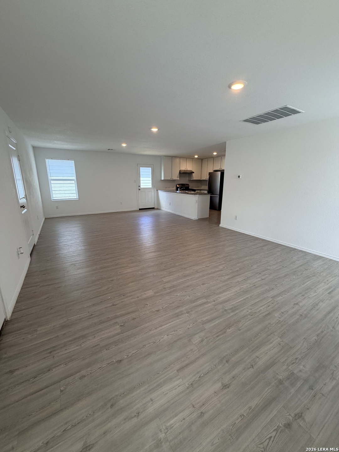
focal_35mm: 14
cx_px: 170
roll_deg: -0.7
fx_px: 183
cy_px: 226
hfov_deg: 85.7
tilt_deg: -14.4
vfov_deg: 102.1
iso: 160
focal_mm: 2.22
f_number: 2.2
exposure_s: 1/120
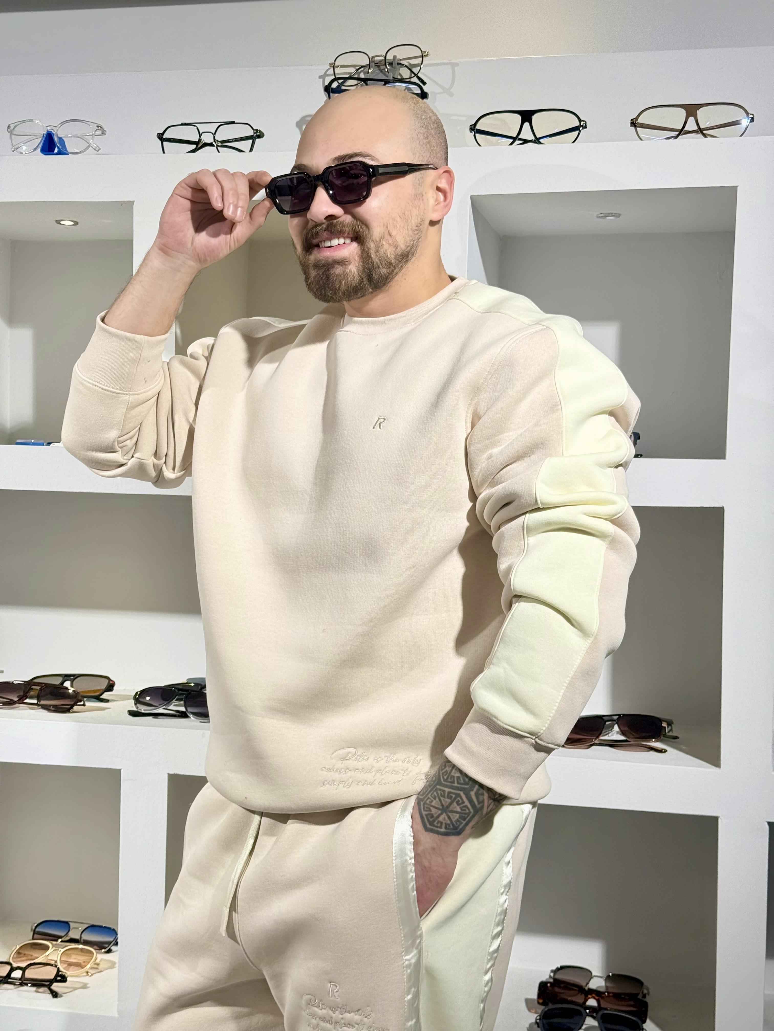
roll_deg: -1.8
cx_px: 387
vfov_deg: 39.7
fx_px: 1431
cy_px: 516
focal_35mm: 48
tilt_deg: -1.8
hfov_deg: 30.3
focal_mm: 6.76
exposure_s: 1/242
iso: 100
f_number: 1.78
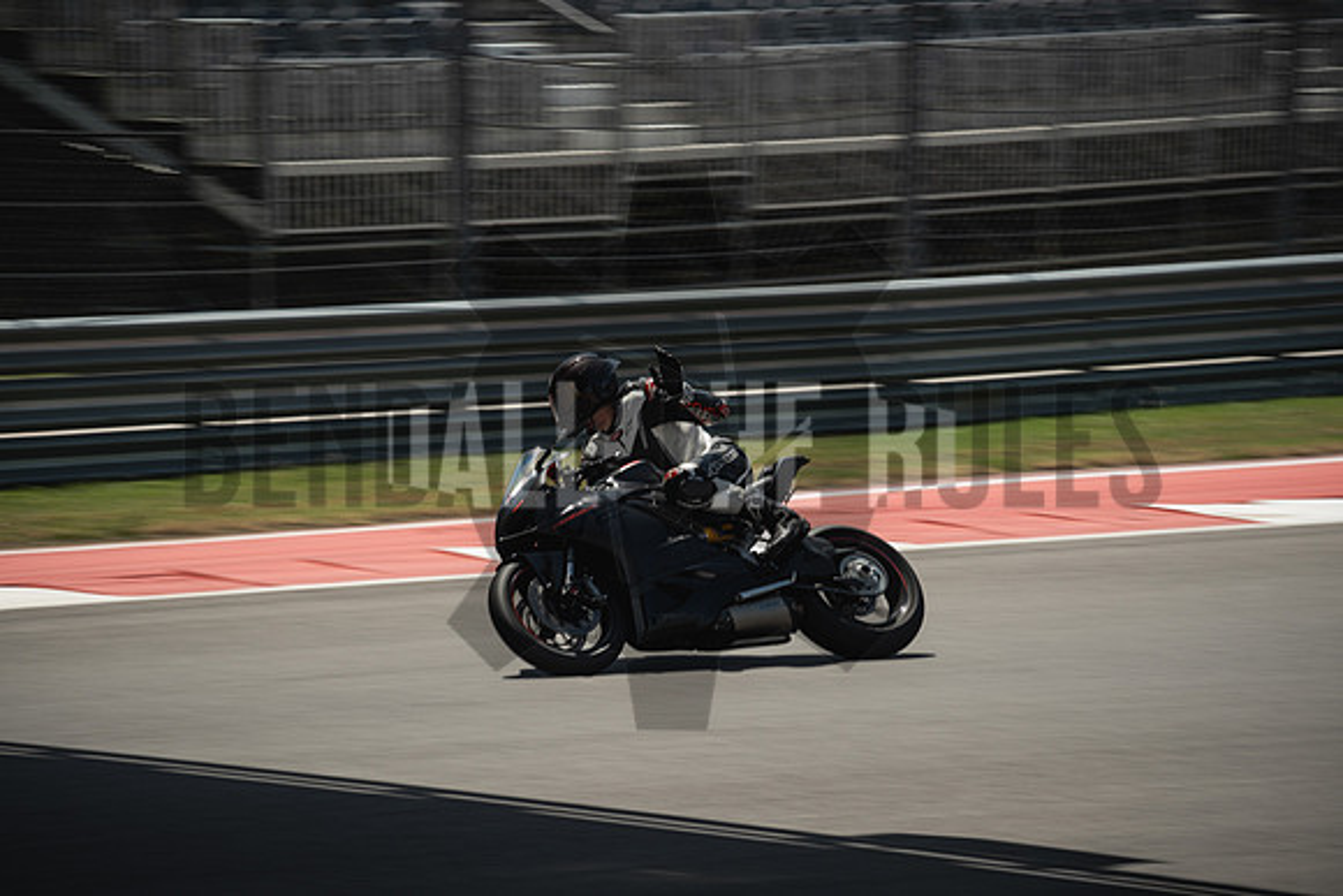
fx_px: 7724
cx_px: 672
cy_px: 448
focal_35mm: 207
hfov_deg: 9.9
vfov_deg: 6.6
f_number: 7.1
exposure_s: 1/250
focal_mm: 137.7
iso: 125
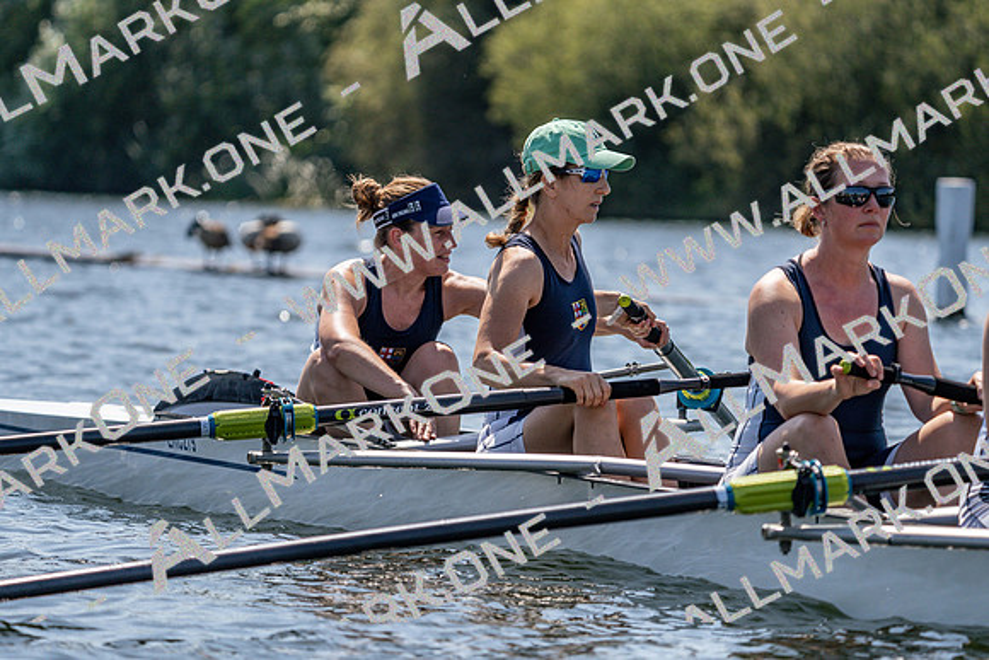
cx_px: 494
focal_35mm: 259
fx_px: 7117
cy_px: 330
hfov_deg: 7.9
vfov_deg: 5.3
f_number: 5.6
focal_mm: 259
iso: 250
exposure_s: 1/2000
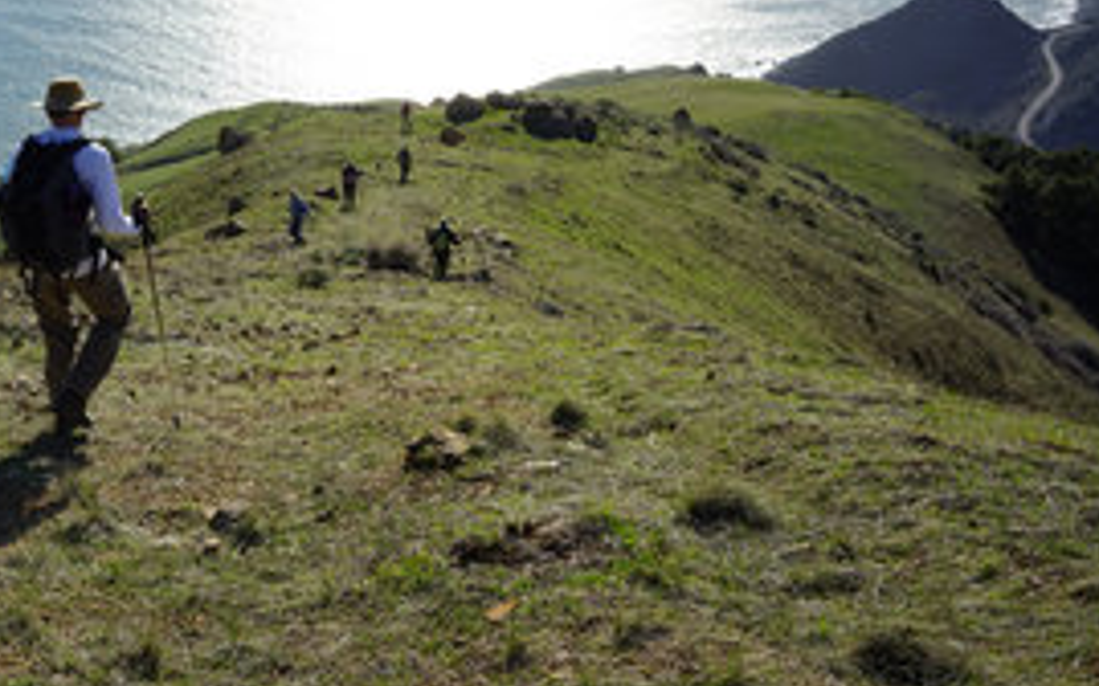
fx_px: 1587
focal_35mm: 53
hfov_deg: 37.4
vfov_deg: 24.4
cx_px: 302
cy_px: 272
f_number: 14
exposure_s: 1/100
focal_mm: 35
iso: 100
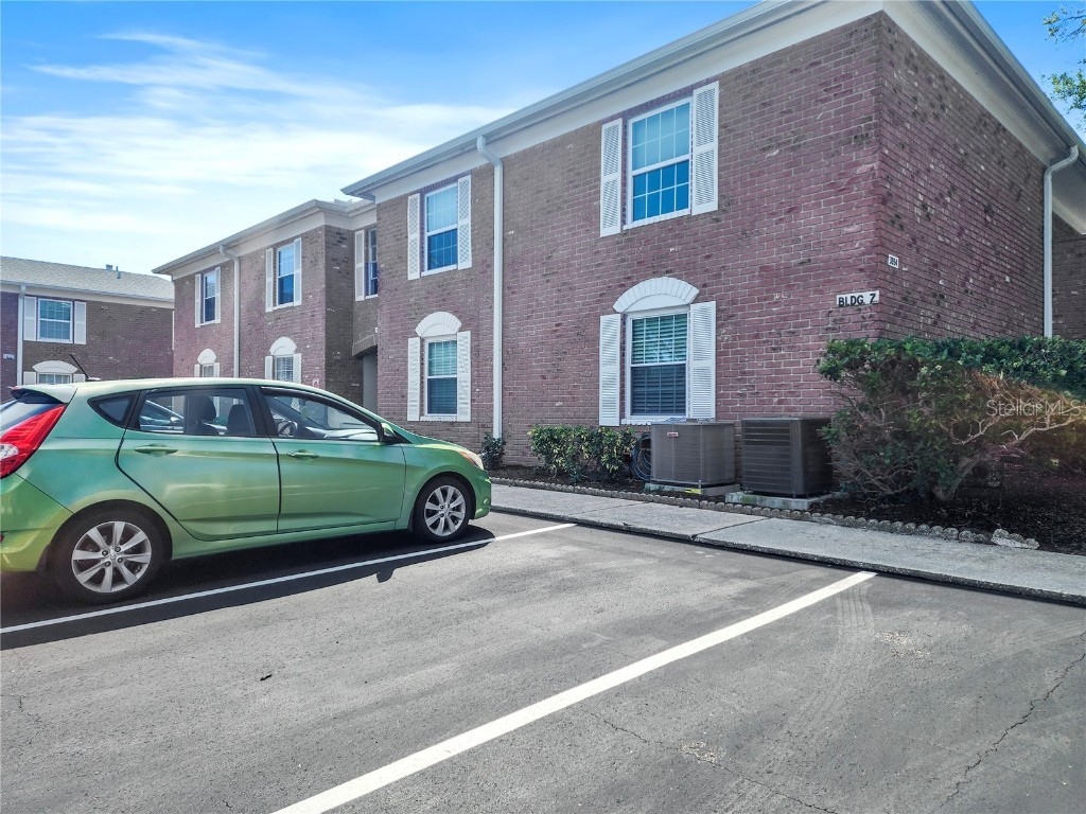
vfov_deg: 58.9
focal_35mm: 23
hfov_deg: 73.9
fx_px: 722
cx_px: 543
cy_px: 407
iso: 12
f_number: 1.8
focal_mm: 6.4
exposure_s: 1/1250
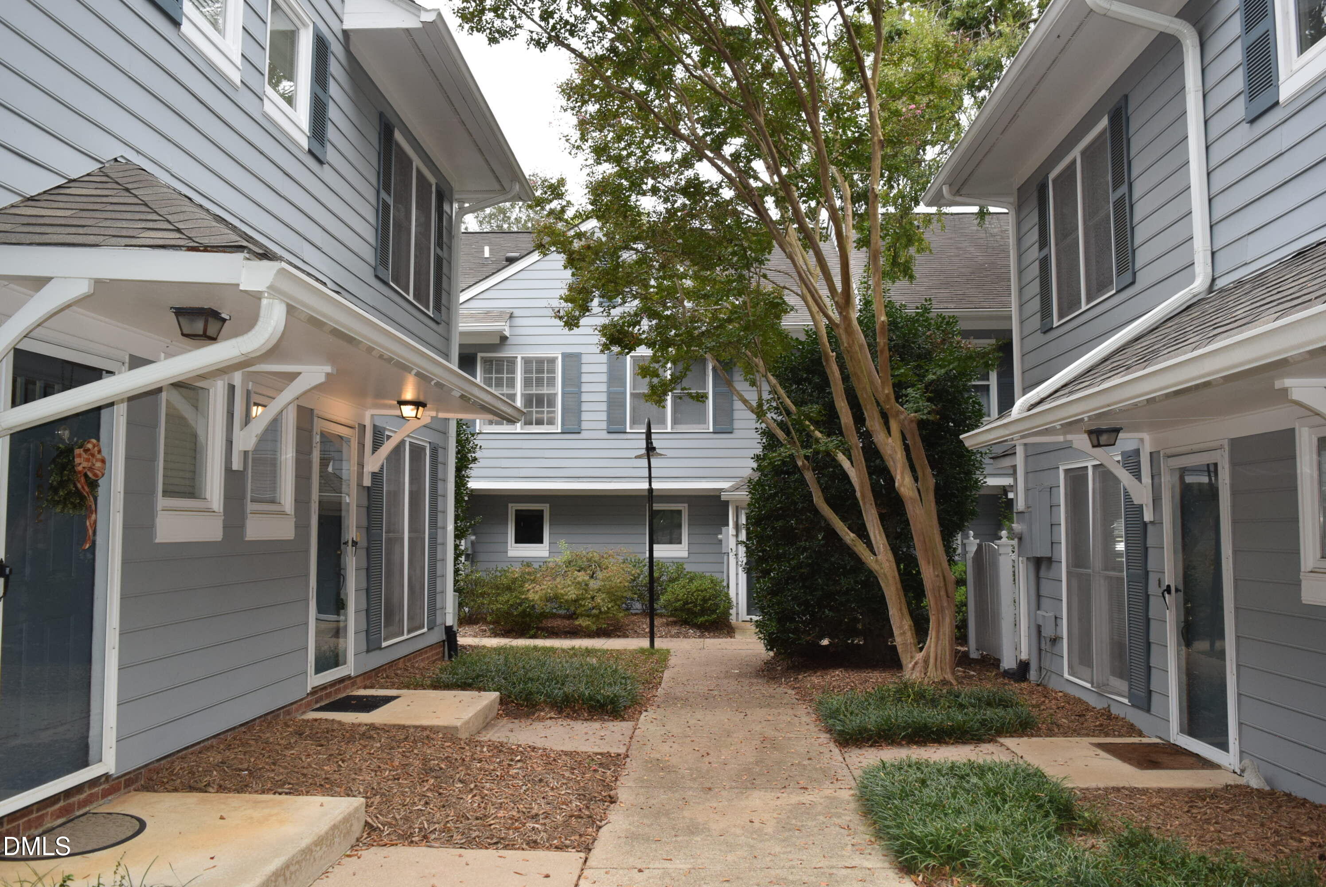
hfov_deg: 61.9
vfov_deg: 43.7
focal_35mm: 30
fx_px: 1106
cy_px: 444
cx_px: 663
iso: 720
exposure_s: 1/125
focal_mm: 20
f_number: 5.6
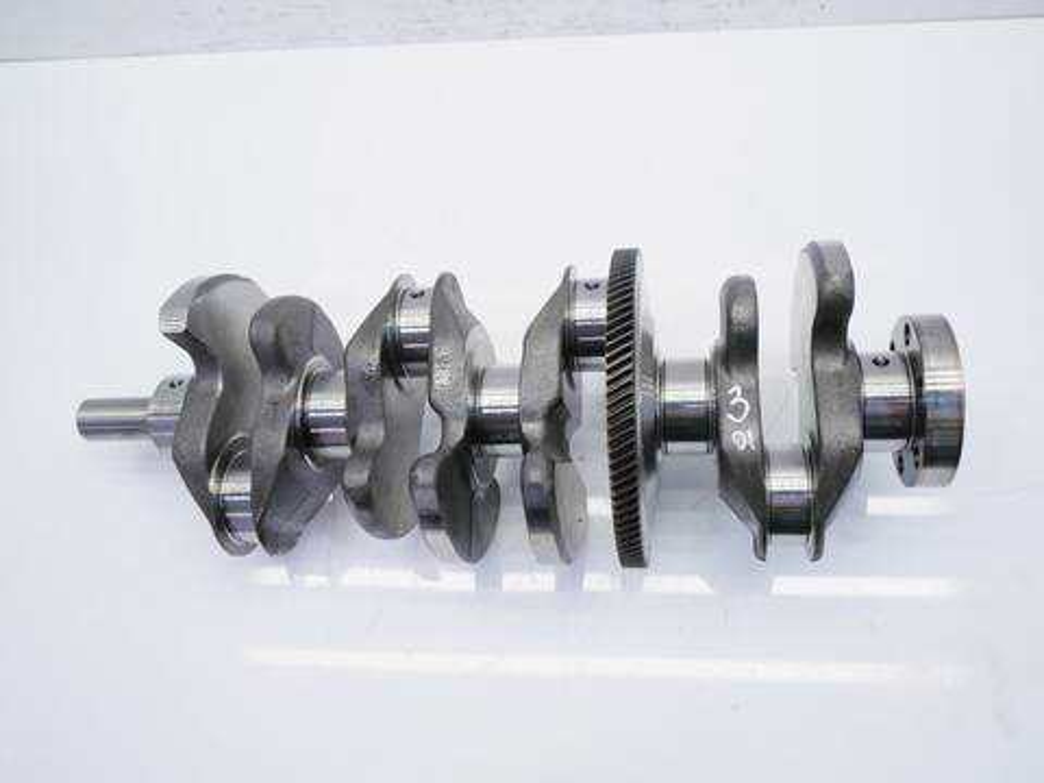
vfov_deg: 46.8
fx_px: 905
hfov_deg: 60.0
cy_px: 392
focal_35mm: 30
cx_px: 522
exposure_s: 1/125
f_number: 3.7
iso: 200
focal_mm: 15
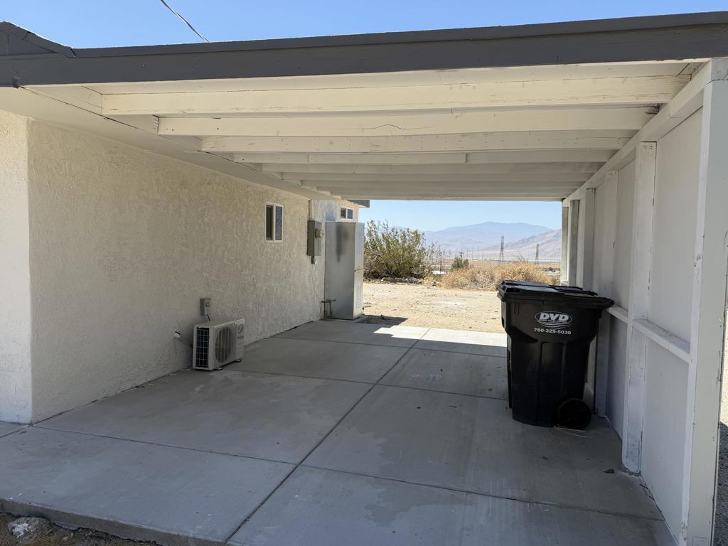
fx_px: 505
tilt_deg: -5.8
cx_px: 364
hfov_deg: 71.6
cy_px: 273
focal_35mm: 24
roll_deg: -1.9
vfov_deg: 56.8
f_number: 1.78
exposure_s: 1/3584
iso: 80
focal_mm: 6.76
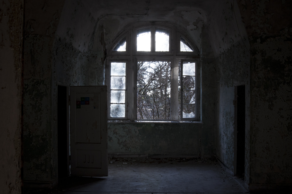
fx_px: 316
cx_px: 146
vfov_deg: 34.1
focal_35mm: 39
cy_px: 97
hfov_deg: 49.6
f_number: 22
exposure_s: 1/30
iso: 500
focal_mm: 26
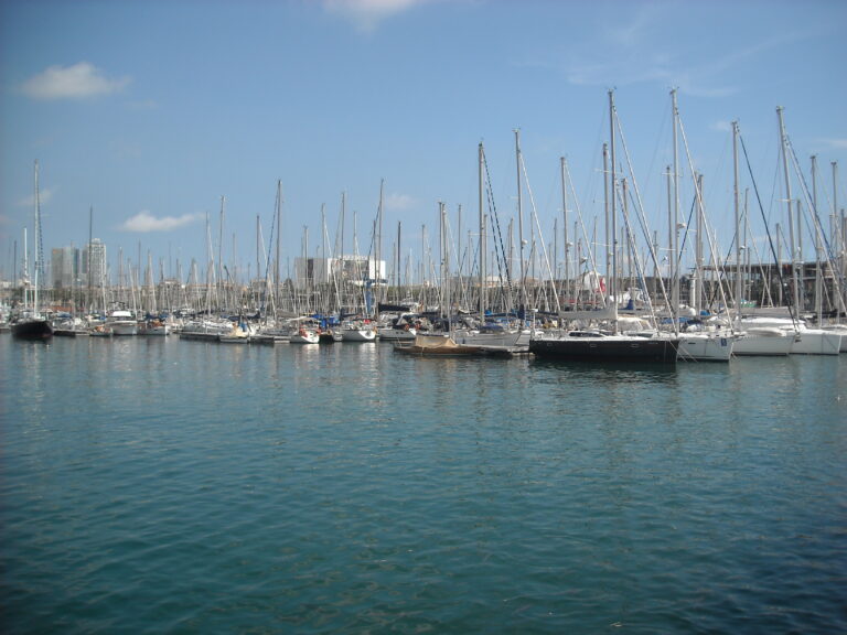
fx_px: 856
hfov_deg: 52.6
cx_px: 424
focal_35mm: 35
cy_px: 318
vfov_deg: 40.7
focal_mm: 5.7
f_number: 5.6
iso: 64
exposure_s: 1/296
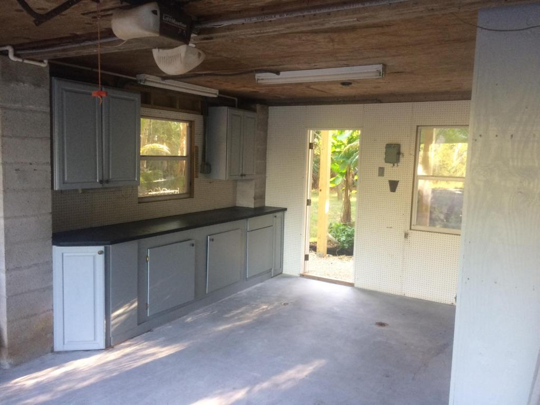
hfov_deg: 61.7
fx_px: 452
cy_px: 202
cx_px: 270
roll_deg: -2.8
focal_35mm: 29
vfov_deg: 48.2
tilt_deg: -7.2
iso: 100
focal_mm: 4.15
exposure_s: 1/30
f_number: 2.2
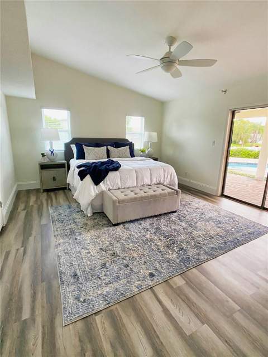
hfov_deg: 53.1
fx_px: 268
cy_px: 178
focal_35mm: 26
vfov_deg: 67.3
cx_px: 134
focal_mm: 4.25
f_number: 1.8
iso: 500
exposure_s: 1/60
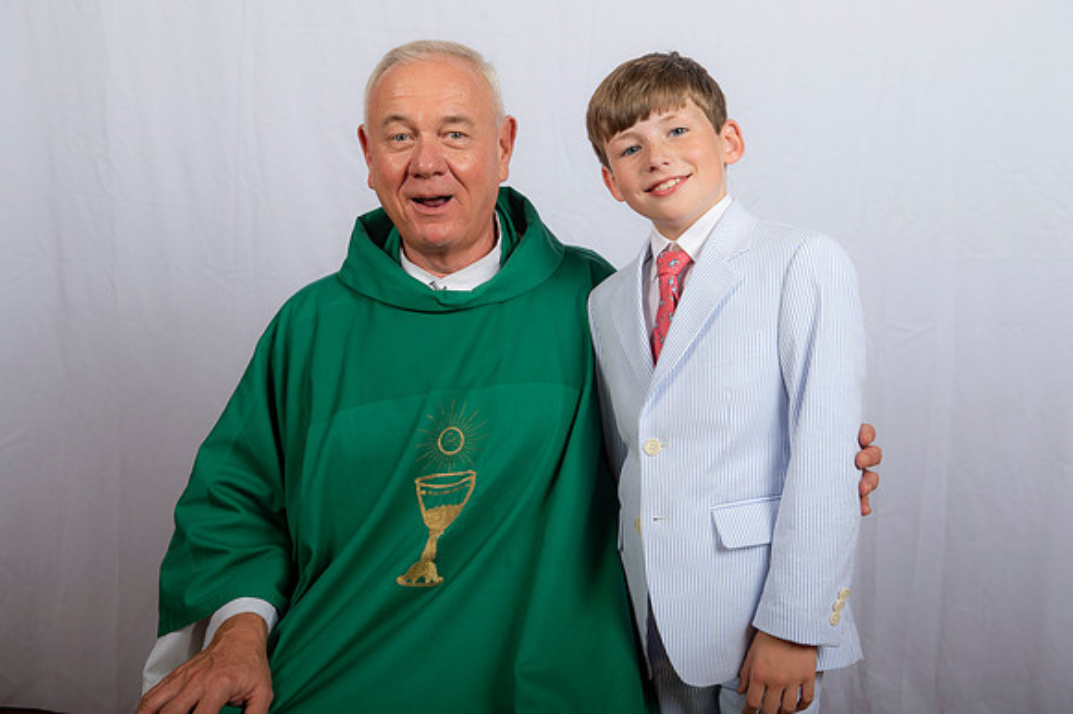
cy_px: 357
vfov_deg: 26.0
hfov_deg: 38.2
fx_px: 1549
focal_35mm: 52
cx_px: 536
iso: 320
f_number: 8
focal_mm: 52
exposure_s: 1/200
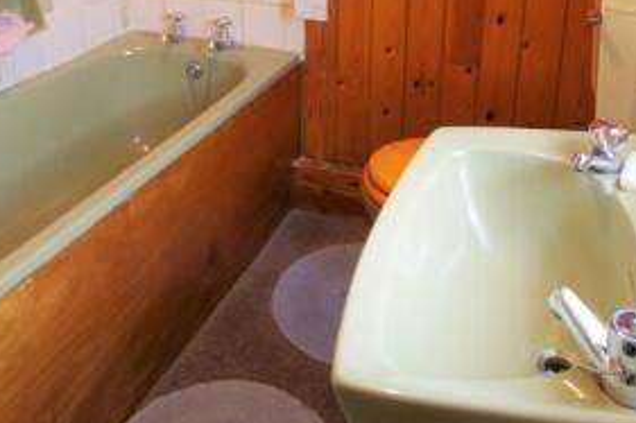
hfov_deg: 54.4
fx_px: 618
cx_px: 307
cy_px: -3
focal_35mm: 35
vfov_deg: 34.3
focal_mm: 10
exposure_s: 1/25
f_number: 3.5
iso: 200
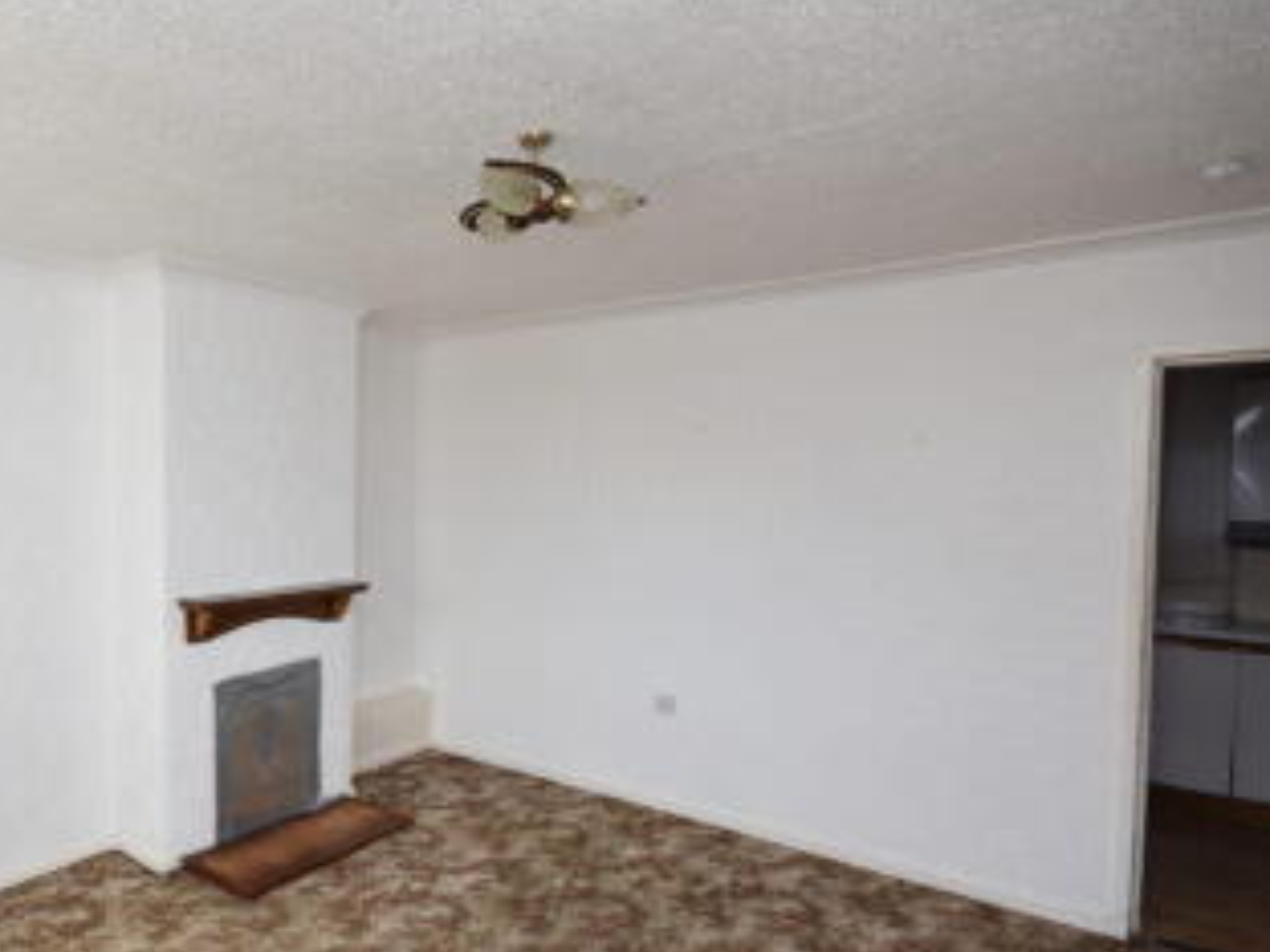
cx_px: 342
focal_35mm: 22
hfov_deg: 71.9
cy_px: 498
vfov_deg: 61.1
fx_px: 807
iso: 400
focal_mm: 10
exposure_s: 1/125
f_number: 5.6
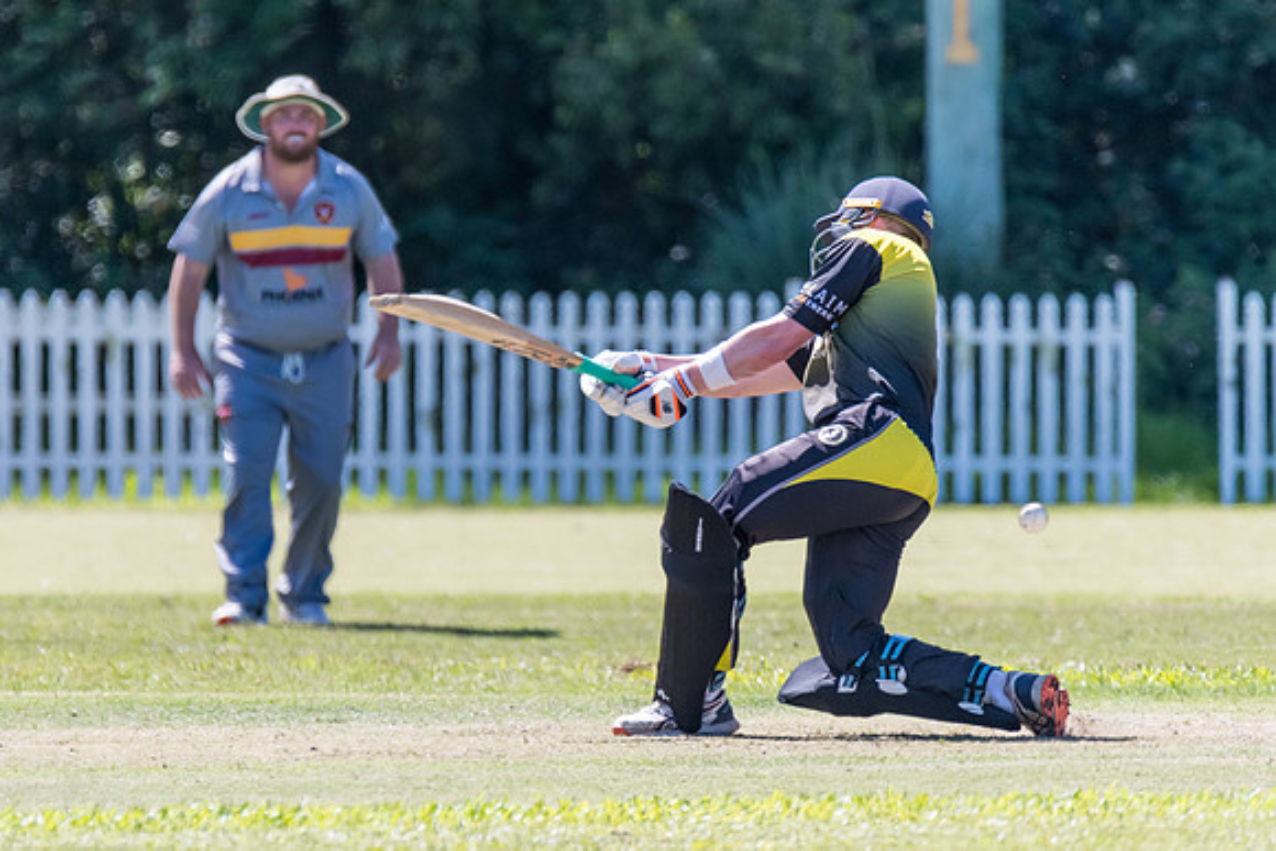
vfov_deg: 1.6
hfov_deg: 2.4
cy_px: 422
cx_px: 551
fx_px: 30817
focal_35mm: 869
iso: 1250
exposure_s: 1/2000
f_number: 6.3
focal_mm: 600
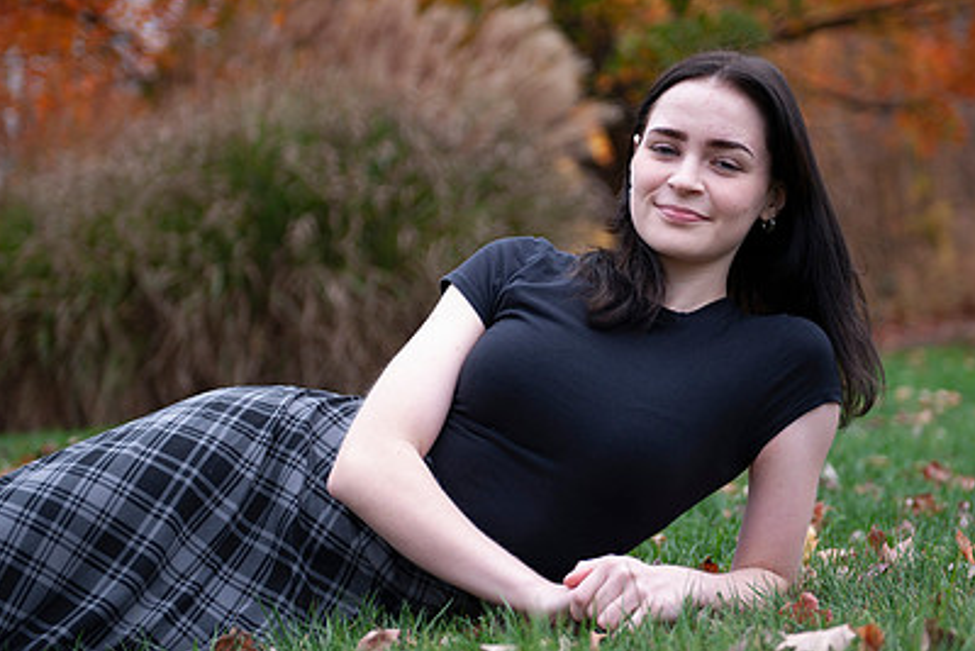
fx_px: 2276
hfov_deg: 24.2
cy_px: 266
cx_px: 519
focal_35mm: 84
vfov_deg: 16.3
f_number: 2.8
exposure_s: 1/400
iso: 100
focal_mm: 58
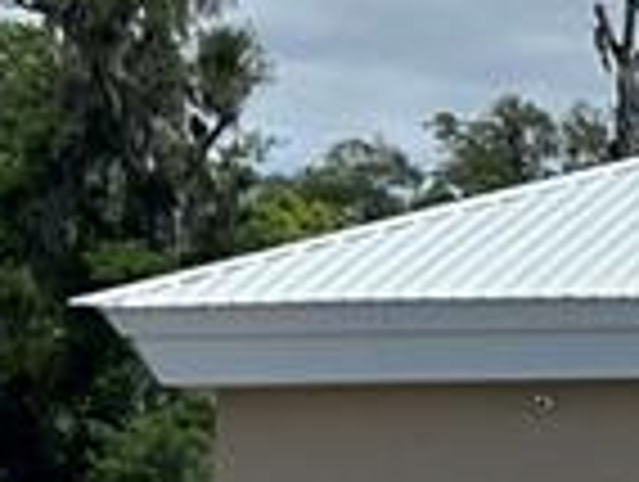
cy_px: 468
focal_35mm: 187
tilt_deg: +2.4
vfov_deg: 7.9
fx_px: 3458
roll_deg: +0.9
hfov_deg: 8.8
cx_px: 1890
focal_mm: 5.7
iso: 50
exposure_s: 1/8696
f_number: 1.5
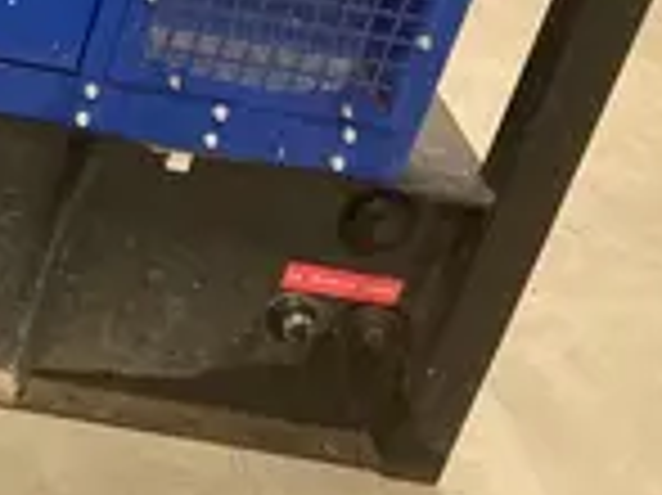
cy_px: 16
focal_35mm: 105
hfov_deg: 17.1
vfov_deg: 13.9
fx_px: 2006
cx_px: -297
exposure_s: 1/40
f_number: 1.8
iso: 320
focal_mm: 3.99
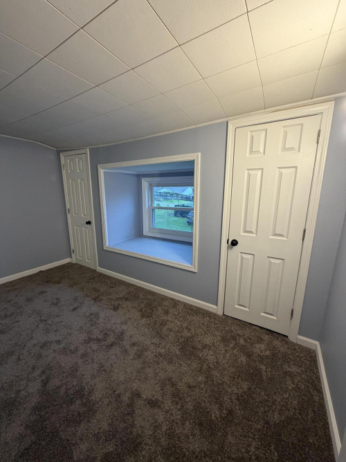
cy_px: 231
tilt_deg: -11.4
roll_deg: -0.7
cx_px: 173
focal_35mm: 14
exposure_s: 1/120
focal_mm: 2.22
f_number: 2.2
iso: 250
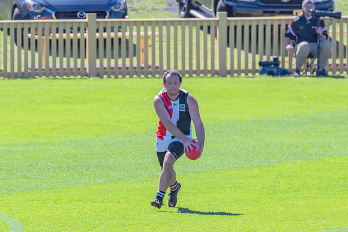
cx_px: 155
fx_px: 10426
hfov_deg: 1.9
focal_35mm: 1078
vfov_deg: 1.3
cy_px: 148
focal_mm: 550
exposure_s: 1/500
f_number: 14
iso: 800
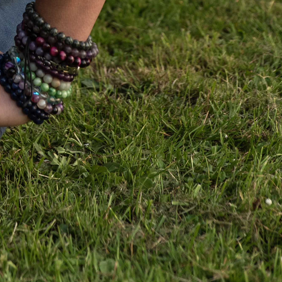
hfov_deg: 8.2
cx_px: -131
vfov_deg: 8.0
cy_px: -269
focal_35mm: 209
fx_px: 1926
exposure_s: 1/250
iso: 320
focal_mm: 55
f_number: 4
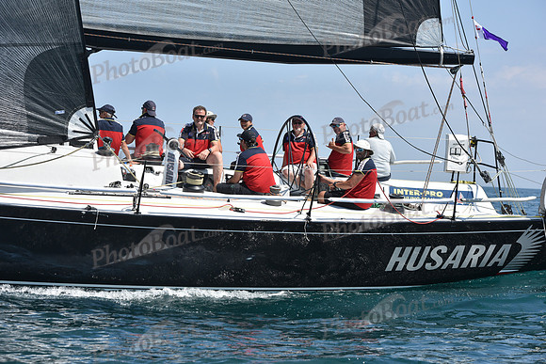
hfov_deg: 22.1
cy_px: 182
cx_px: 273
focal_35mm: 92
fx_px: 1396
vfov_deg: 14.9
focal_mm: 92
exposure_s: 1/1250
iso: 250
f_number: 7.1
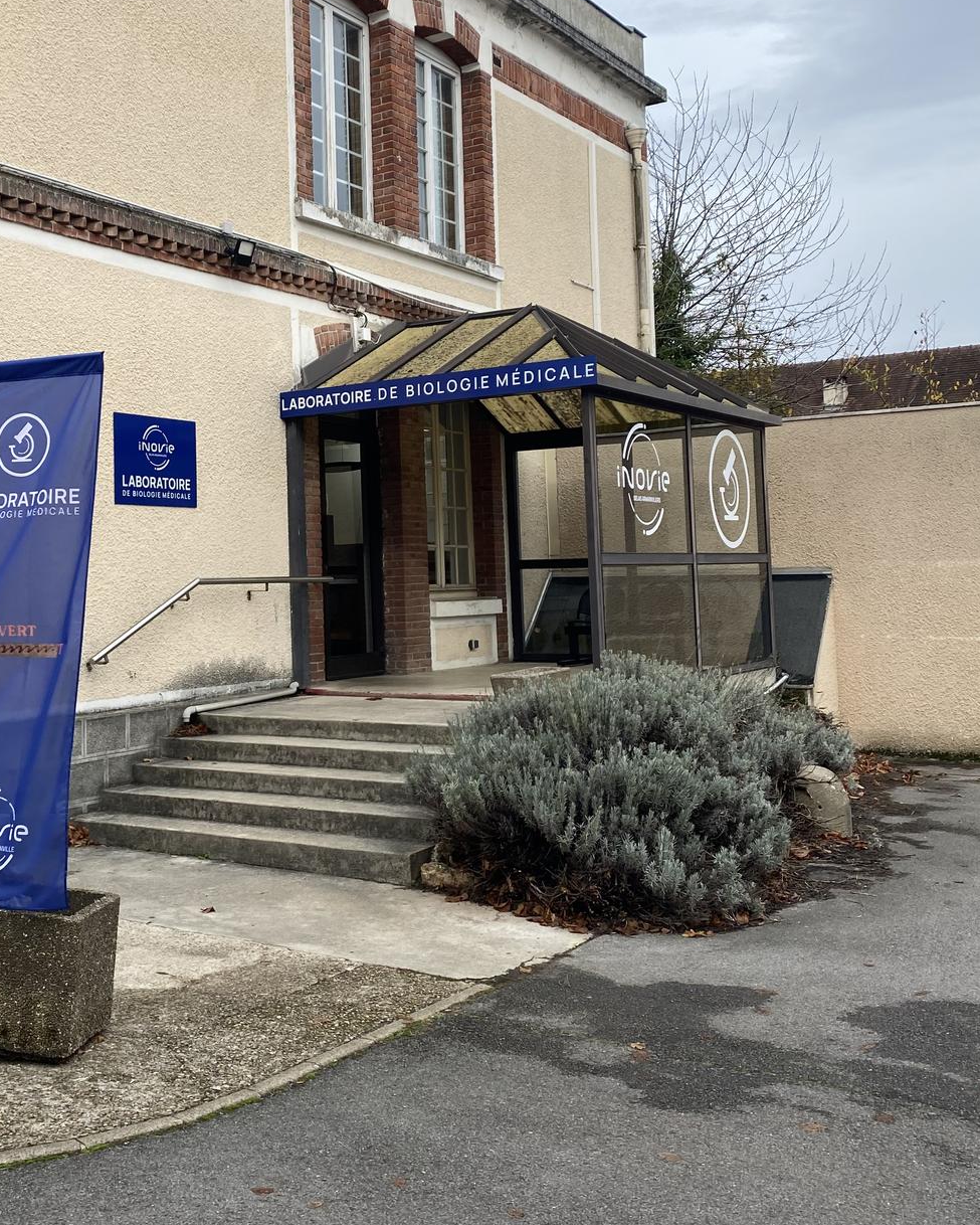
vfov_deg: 45.6
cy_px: 500
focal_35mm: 40
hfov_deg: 36.6
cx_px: 266
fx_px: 1450
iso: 32
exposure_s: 1/1034
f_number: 1.8
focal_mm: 4.25
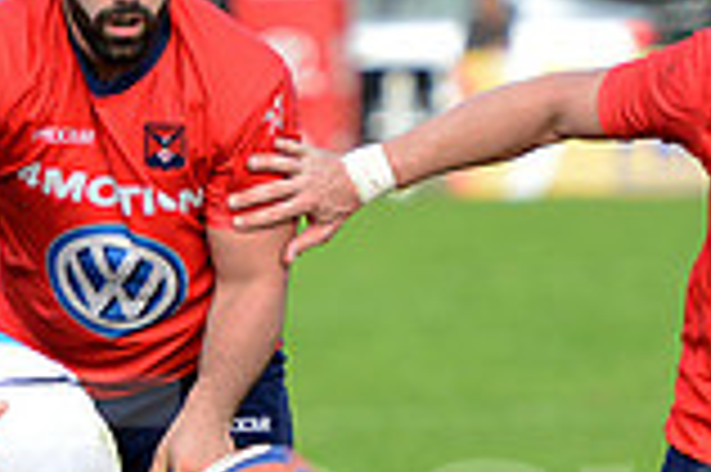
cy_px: 510
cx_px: -194
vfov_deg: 1.9
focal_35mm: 736
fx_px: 14521
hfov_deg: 2.8
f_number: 4
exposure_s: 1/500
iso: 640
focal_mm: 200
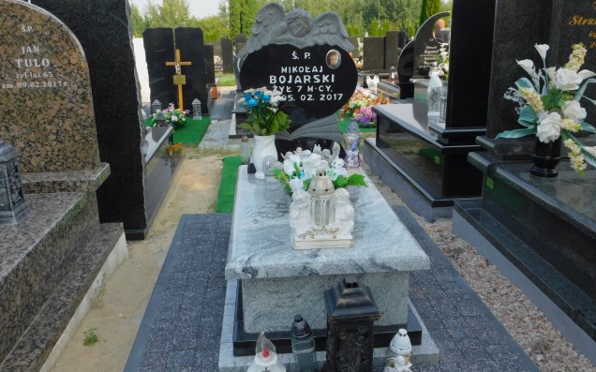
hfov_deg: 59.7
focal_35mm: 32
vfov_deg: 39.3
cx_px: 298
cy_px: 165
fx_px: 520
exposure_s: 1/640
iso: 125
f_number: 3.2
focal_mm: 5.3
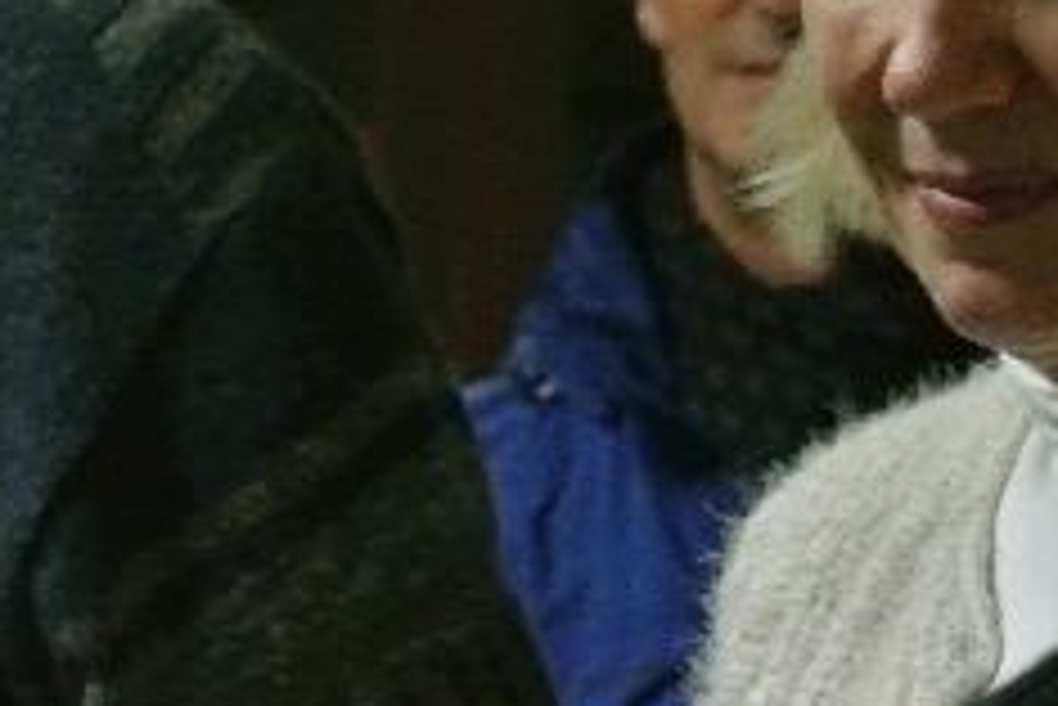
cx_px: -455
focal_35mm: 276
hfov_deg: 7.4
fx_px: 8116
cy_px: 245
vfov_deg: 5.0
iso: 3200
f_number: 3.8
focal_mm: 30
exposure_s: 1/60
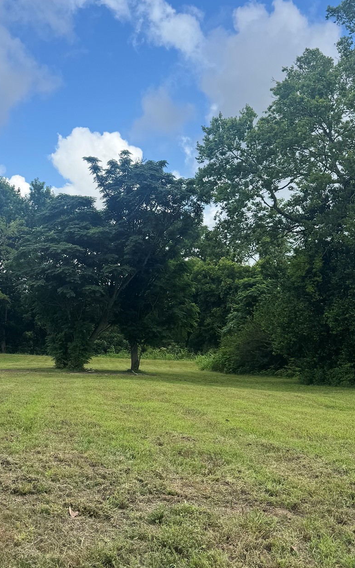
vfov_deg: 47.0
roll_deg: -1.6
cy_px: 339
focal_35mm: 42
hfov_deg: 30.1
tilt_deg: +2.4
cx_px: 100
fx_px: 651
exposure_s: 1/2331
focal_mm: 6.76
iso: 80
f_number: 1.78
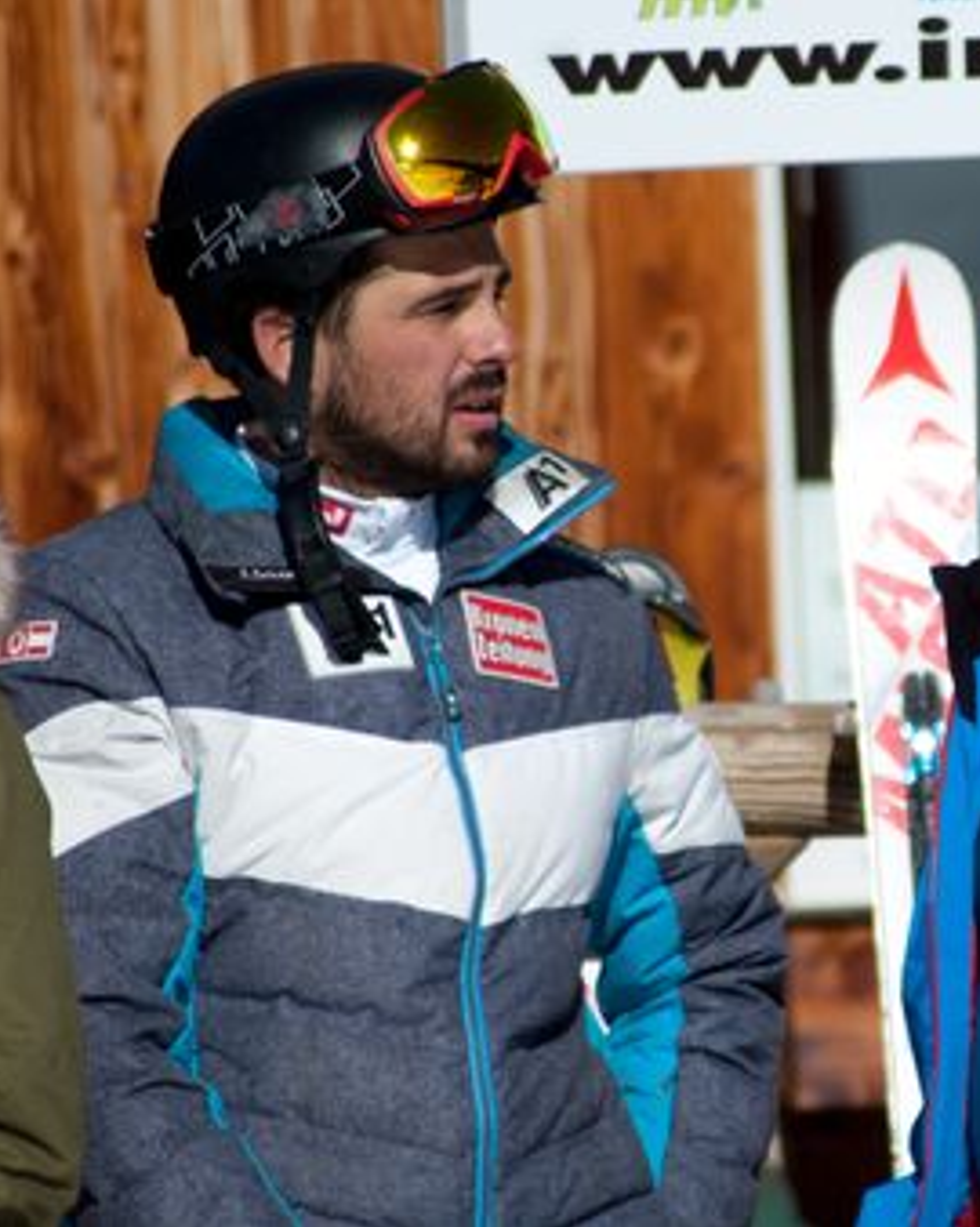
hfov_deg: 2.4
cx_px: 860
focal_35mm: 639
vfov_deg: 3.0
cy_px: 614
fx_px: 23188
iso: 400
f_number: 6.3
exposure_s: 1/2500
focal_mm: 300
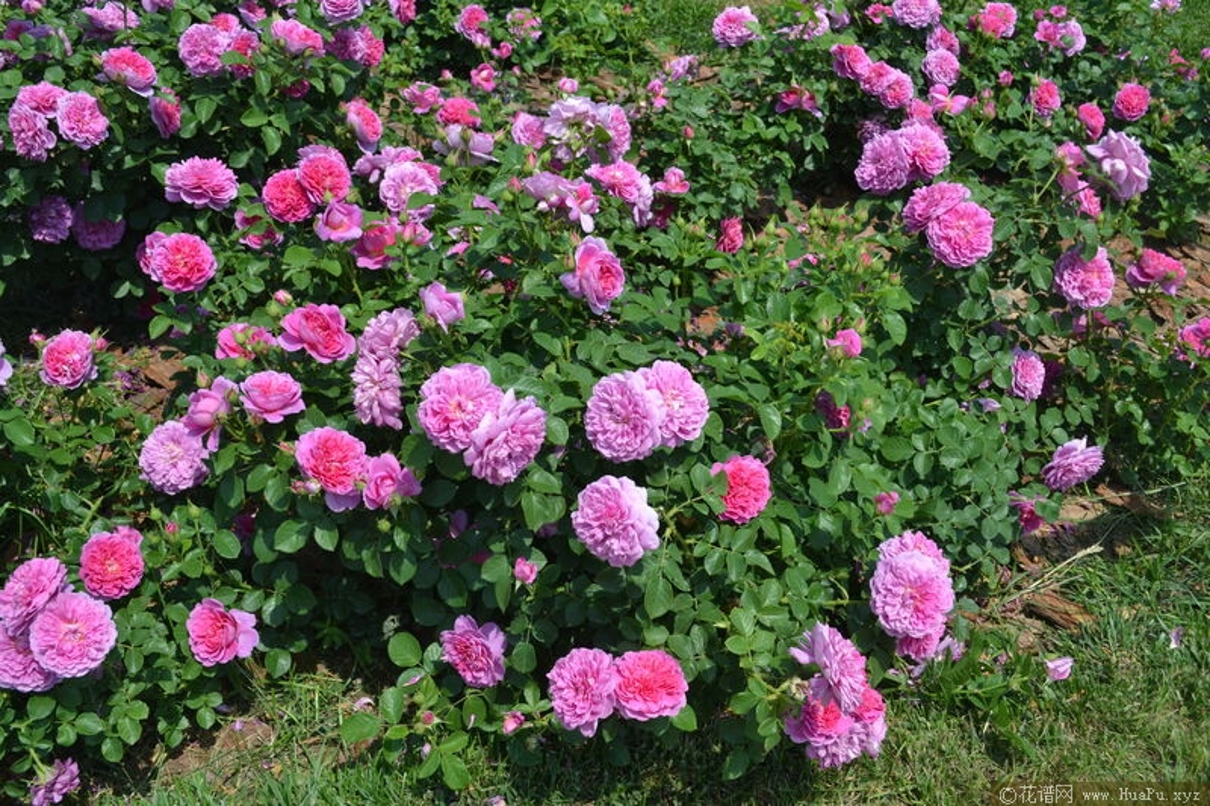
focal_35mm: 36
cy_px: 403
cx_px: 605
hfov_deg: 53.1
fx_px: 1210
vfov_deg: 36.9
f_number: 7.1
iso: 100
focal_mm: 24
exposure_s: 1/200
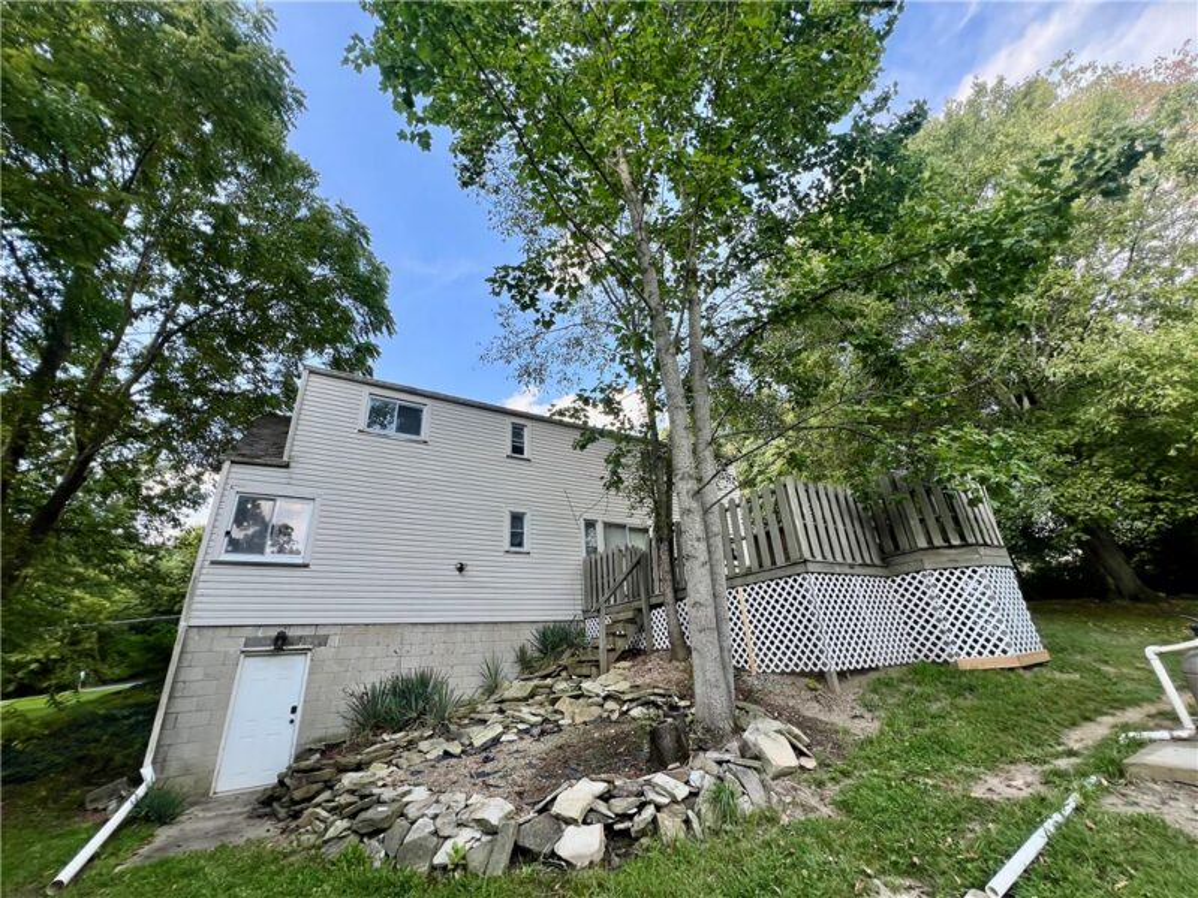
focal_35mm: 13
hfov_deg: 106.2
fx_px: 450
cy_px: 449
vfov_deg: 89.9
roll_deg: +3.7
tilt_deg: +25.0
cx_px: 599
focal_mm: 1.57
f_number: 1.8
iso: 32
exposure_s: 1/264
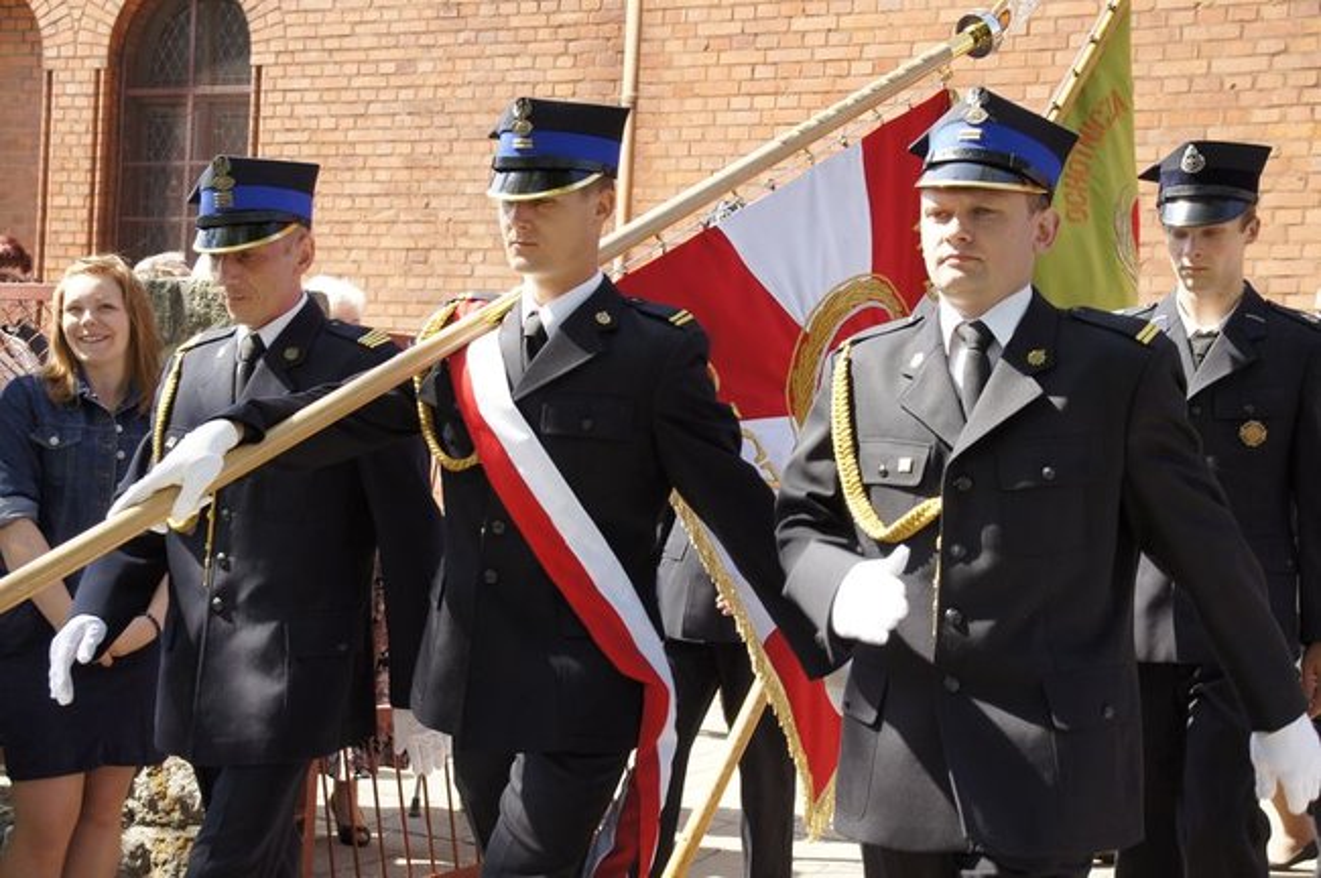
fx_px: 1924
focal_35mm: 52
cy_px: 439
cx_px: 660
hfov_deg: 37.9
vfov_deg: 25.7
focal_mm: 35
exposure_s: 1/250
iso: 400
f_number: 7.1
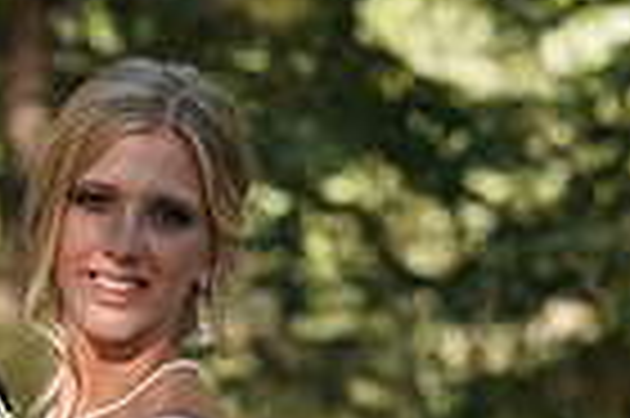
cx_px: 61
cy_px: 908
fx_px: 6153
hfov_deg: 5.9
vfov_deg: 3.8
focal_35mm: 352
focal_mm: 85
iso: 125
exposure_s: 1/250
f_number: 2.8
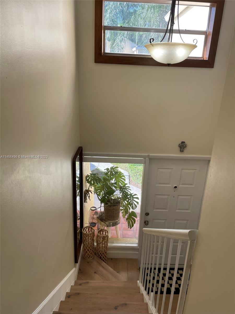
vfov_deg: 67.3
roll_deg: -2.1
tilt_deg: -20.5
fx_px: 235
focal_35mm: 26
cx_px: 118
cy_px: 157
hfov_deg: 53.1
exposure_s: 1/231
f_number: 1.6
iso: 32
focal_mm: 4.2
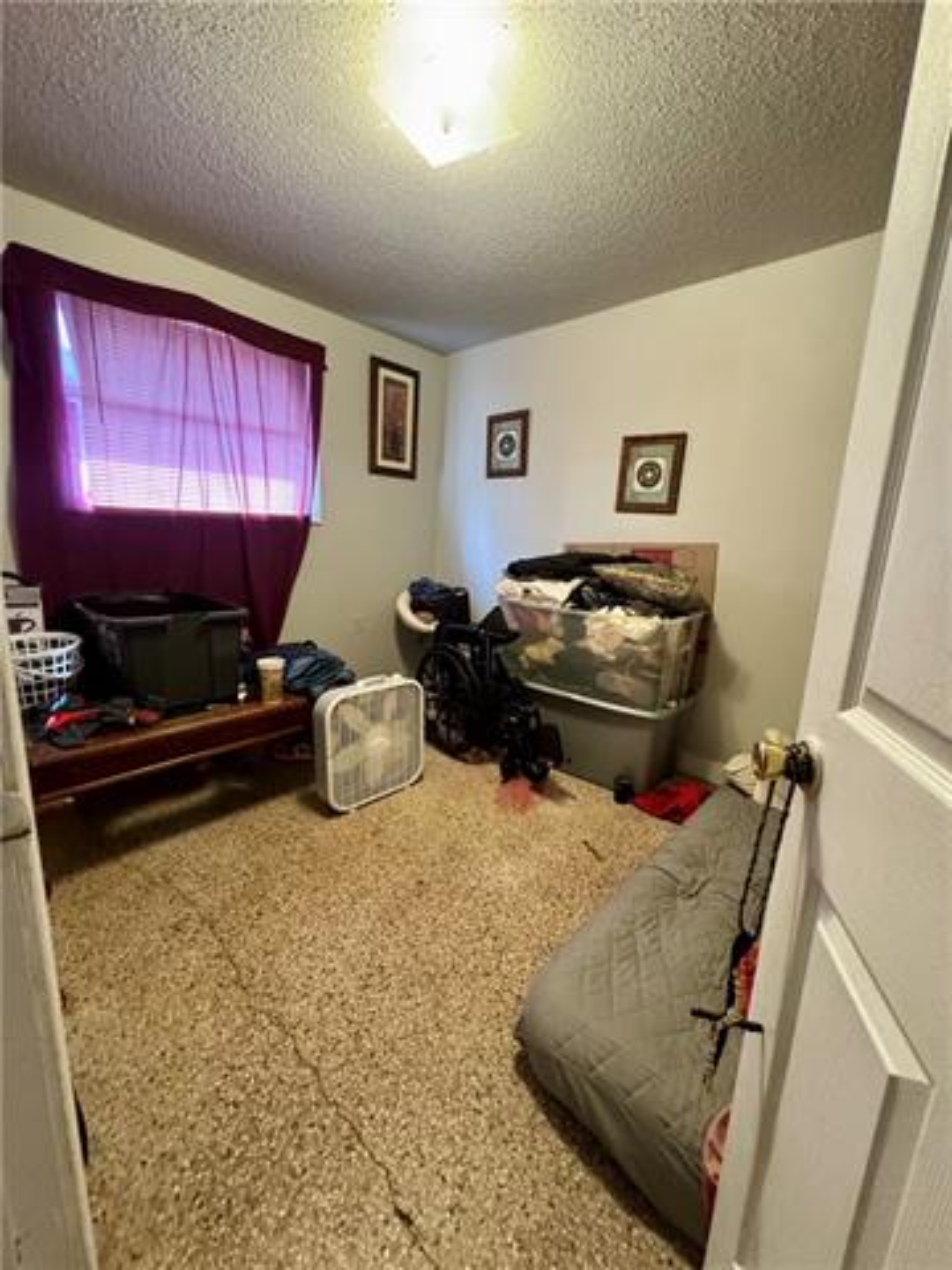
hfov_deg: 85.7
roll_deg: -1.4
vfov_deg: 102.1
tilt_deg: -10.3
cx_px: 476
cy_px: 635
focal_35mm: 14
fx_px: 513
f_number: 2.2
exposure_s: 1/60
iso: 800
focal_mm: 2.22
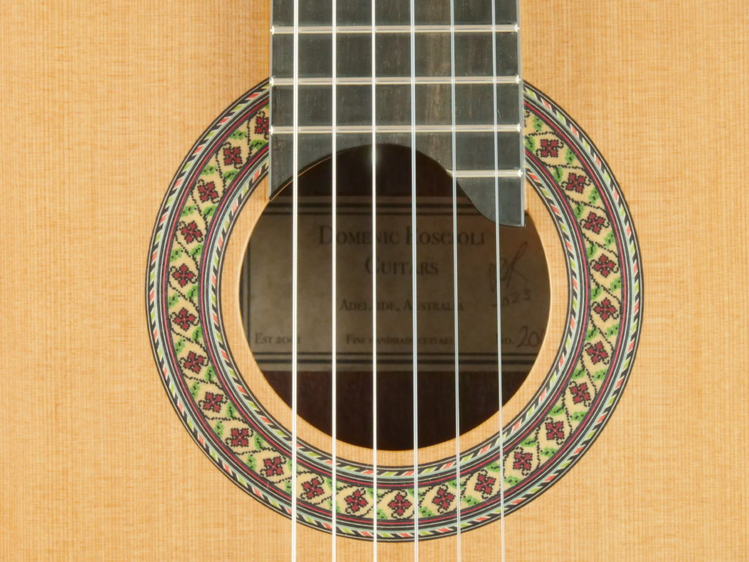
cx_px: 374
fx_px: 4327
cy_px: 281
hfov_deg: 9.9
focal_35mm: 200
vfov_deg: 7.4
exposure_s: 1/50
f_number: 13
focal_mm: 100
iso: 3200
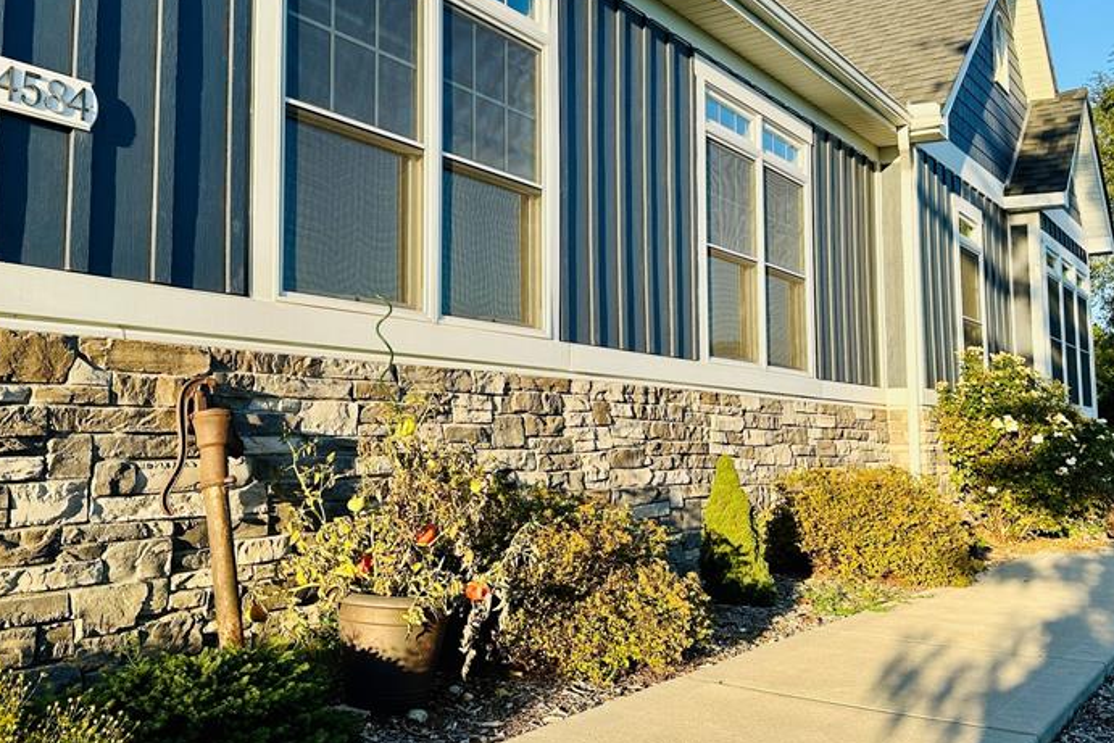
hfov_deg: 51.9
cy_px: 314
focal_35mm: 37
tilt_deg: +6.8
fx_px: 1145
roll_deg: +0.9
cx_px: 547
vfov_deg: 35.9
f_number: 1.78
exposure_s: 1/1357
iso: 80
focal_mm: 6.86
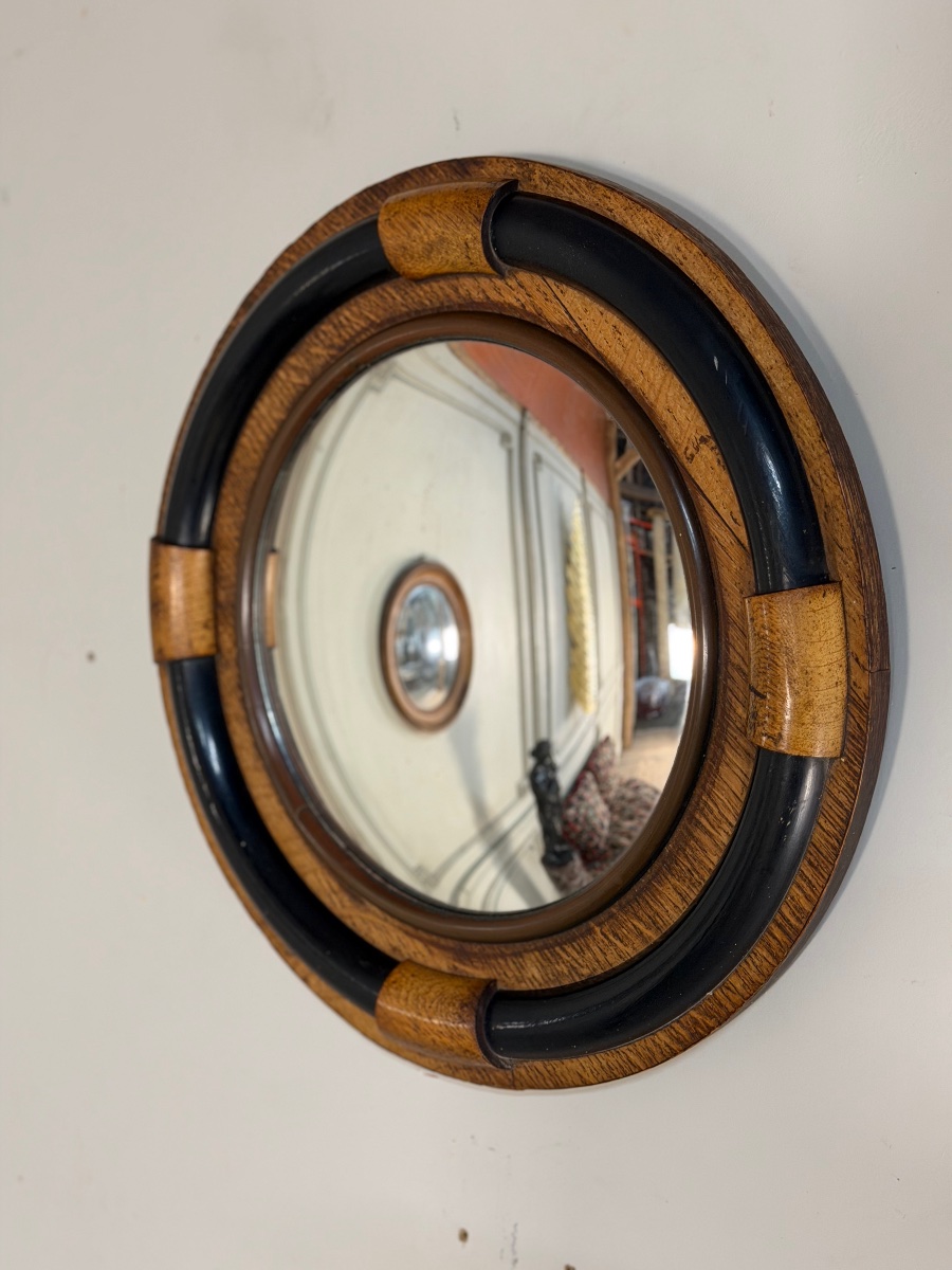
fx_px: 1760
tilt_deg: -3.8
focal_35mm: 48
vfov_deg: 39.7
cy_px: 635
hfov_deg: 30.3
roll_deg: -1.3
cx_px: 476
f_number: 1.78
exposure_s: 1/33
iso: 200
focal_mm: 6.76
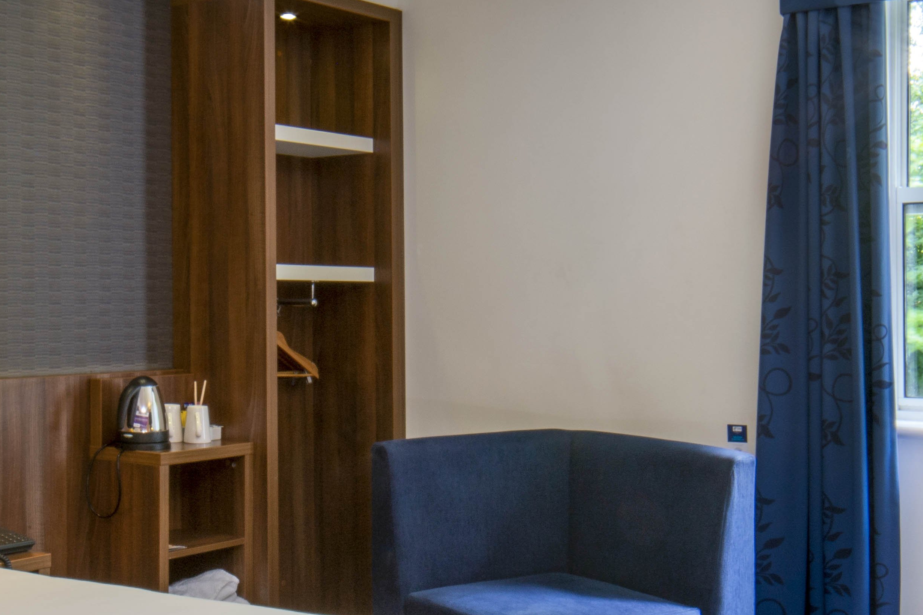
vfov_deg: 24.2
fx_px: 1410
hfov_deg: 36.1
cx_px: 359
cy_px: 502
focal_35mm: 55
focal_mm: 17
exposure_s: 30
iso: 100
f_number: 22
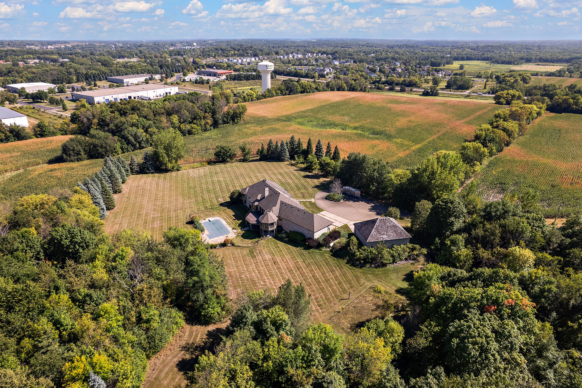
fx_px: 356
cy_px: 194
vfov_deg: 57.2
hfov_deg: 78.6
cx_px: 291
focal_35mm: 22
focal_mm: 8.38
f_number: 2.8
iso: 100
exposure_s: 1/40
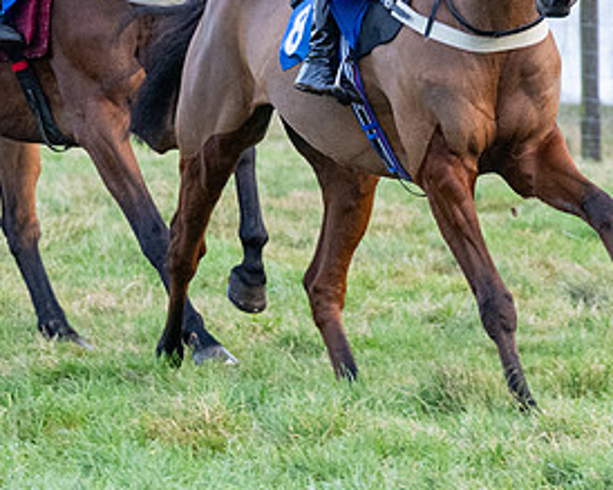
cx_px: 539
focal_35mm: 502
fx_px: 9104
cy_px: 27
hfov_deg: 3.9
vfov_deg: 3.1
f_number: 4
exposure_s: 1/500
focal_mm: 120
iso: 1250
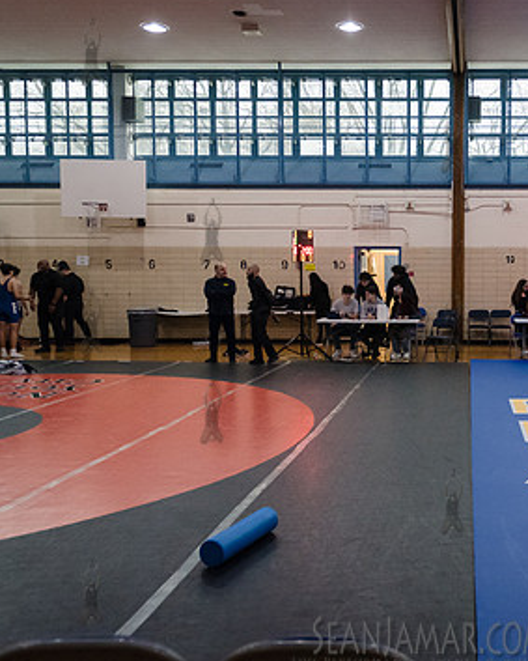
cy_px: 320
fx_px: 762
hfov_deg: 36.4
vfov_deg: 46.8
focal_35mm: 39
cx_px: 452
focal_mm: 24
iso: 5000
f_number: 3.2
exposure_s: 1/500
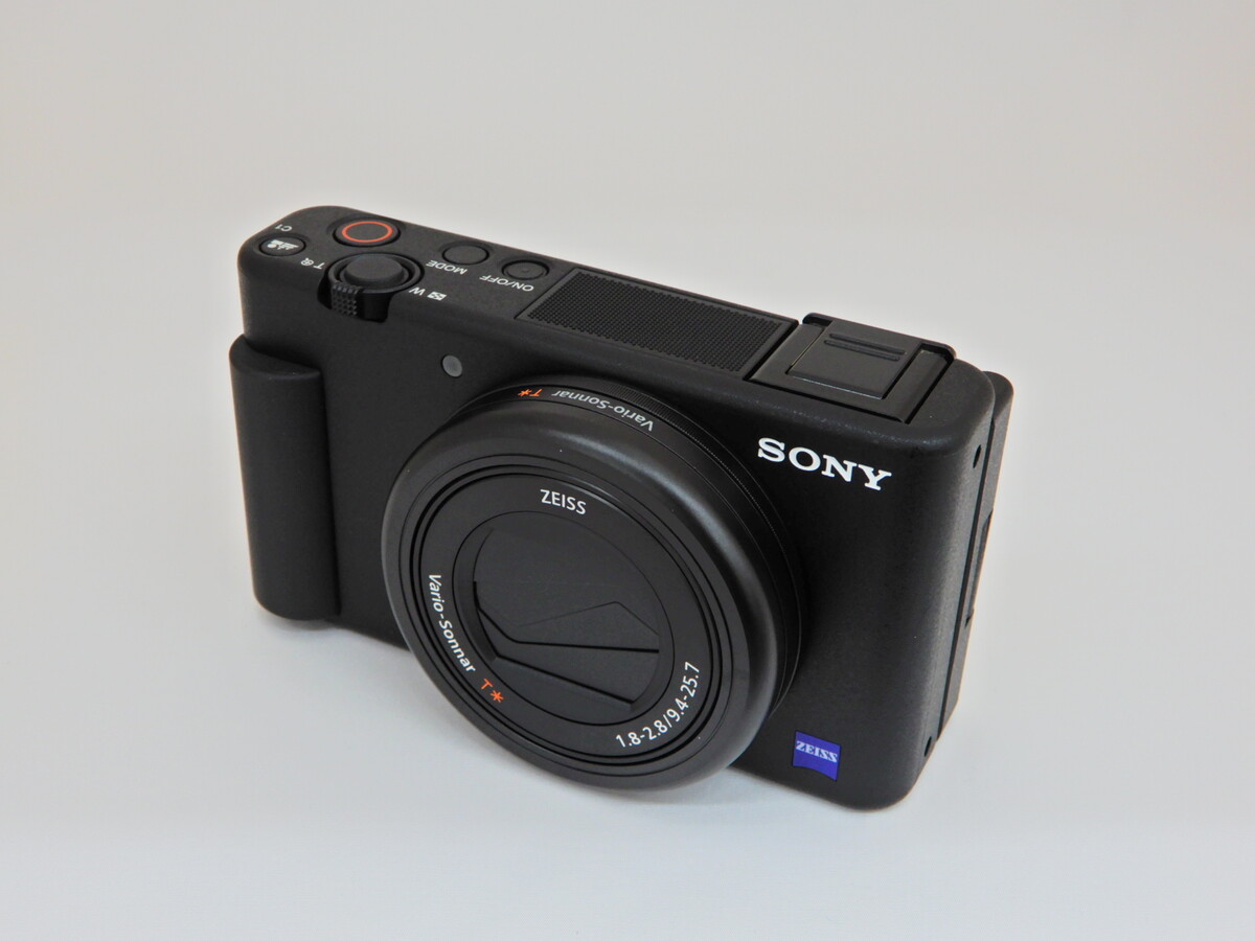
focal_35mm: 45
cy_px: 470
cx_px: 628
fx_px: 1631
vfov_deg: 32.2
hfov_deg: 42.1
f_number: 4
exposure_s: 1/30
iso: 125
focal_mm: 8
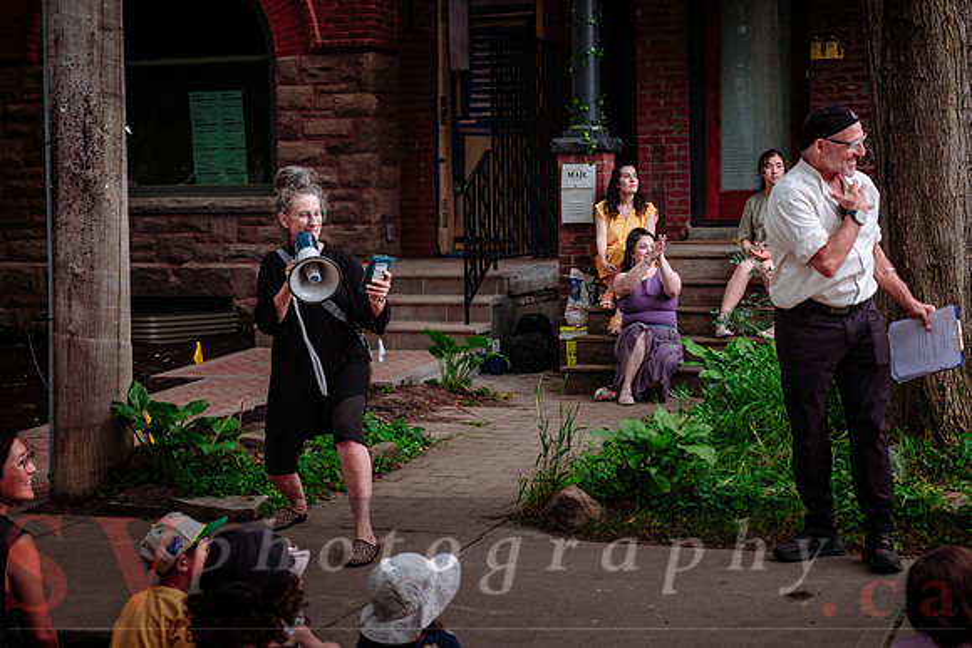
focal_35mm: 62
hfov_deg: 32.4
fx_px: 1674
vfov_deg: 21.9
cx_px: 486
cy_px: 324
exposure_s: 1/250
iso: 1600
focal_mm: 41.4
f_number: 2.8
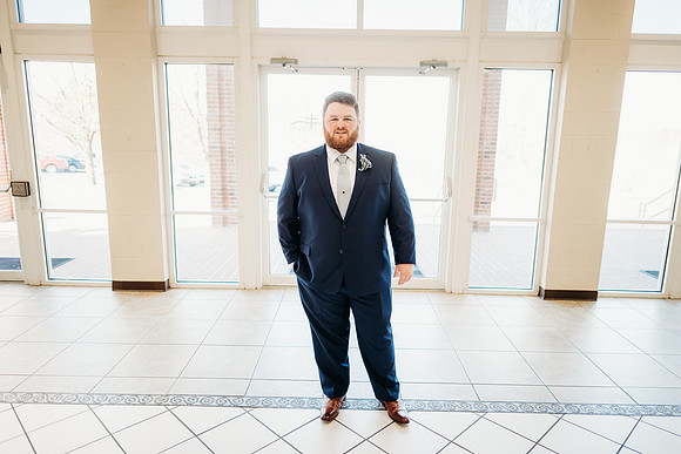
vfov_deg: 53.2
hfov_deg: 73.7
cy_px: 227
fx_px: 454
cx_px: 340
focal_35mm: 24
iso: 320
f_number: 1.8
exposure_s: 1/160
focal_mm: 24
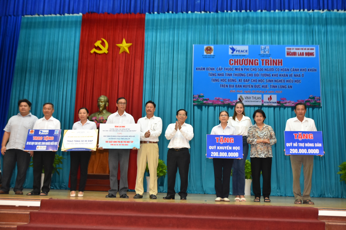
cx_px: 173
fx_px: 360
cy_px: 115
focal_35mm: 38
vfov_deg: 35.5
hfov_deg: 51.3
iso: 1400
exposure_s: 1/250
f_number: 2.8
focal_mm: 25
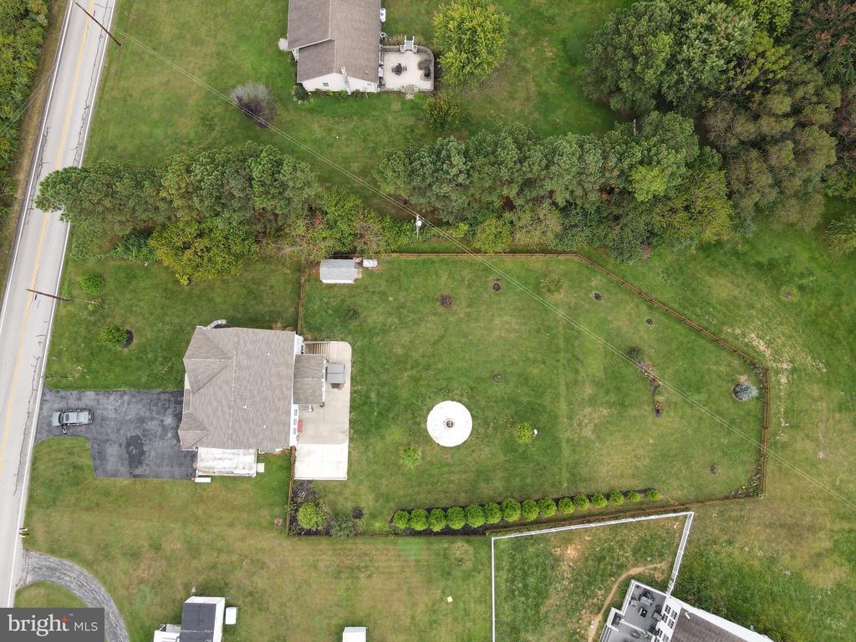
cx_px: 428
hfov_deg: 71.6
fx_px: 593
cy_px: 321
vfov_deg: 56.8
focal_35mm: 24
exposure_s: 1/80
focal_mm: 4.5
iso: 110
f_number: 2.8
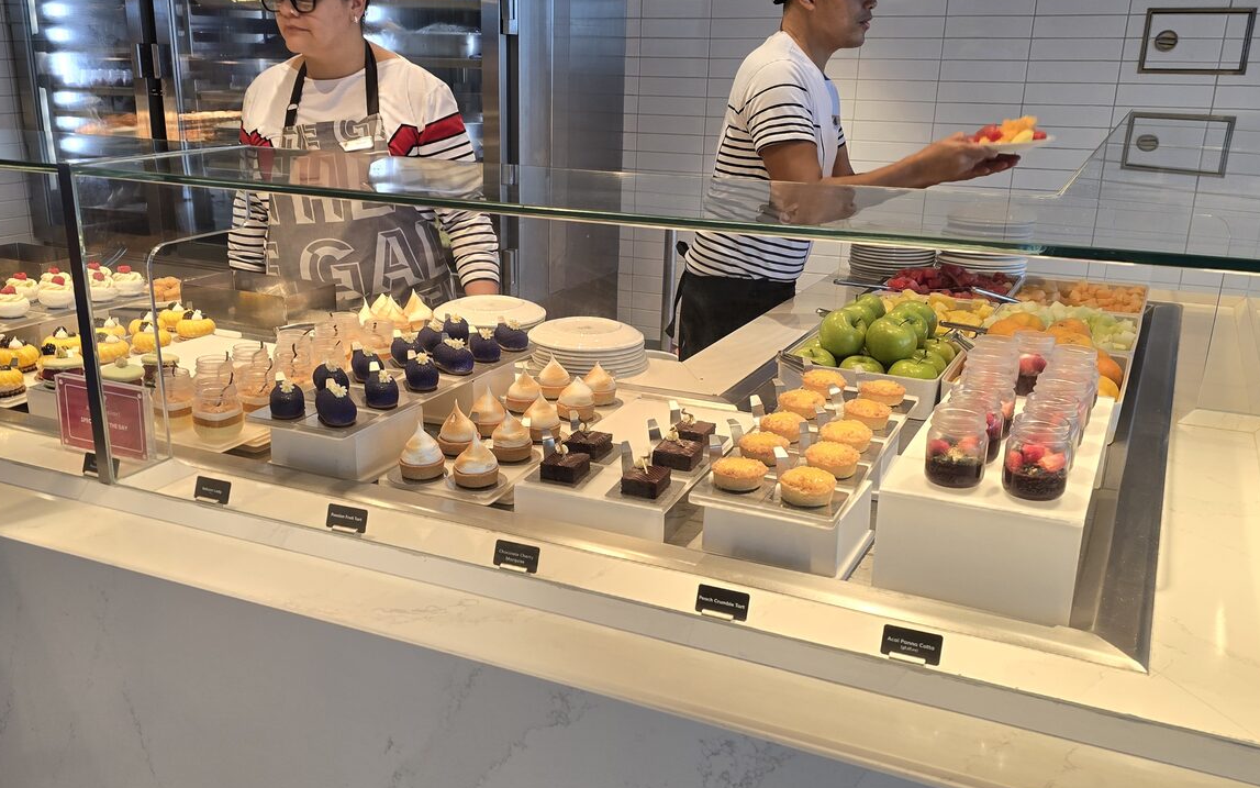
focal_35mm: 34
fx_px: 1168
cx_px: 554
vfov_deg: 37.2
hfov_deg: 56.5
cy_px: 440
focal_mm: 6.3
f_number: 1.7
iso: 64
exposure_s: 1/61
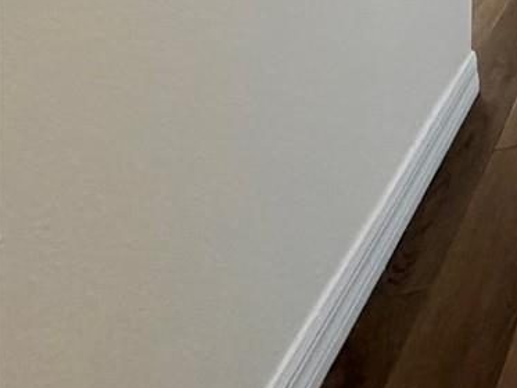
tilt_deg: +2.1
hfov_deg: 17.7
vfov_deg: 17.8
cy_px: -370
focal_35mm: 60
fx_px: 896
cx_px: 1103
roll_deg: +1.0
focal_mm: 2.22
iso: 200
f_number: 2.2
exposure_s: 1/120
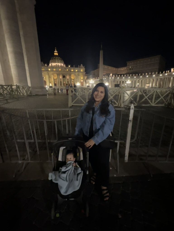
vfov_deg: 102.1
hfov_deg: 85.7
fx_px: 94
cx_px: 87
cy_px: 116
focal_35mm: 14
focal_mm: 2.22
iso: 2500
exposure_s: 1/26
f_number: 2.2
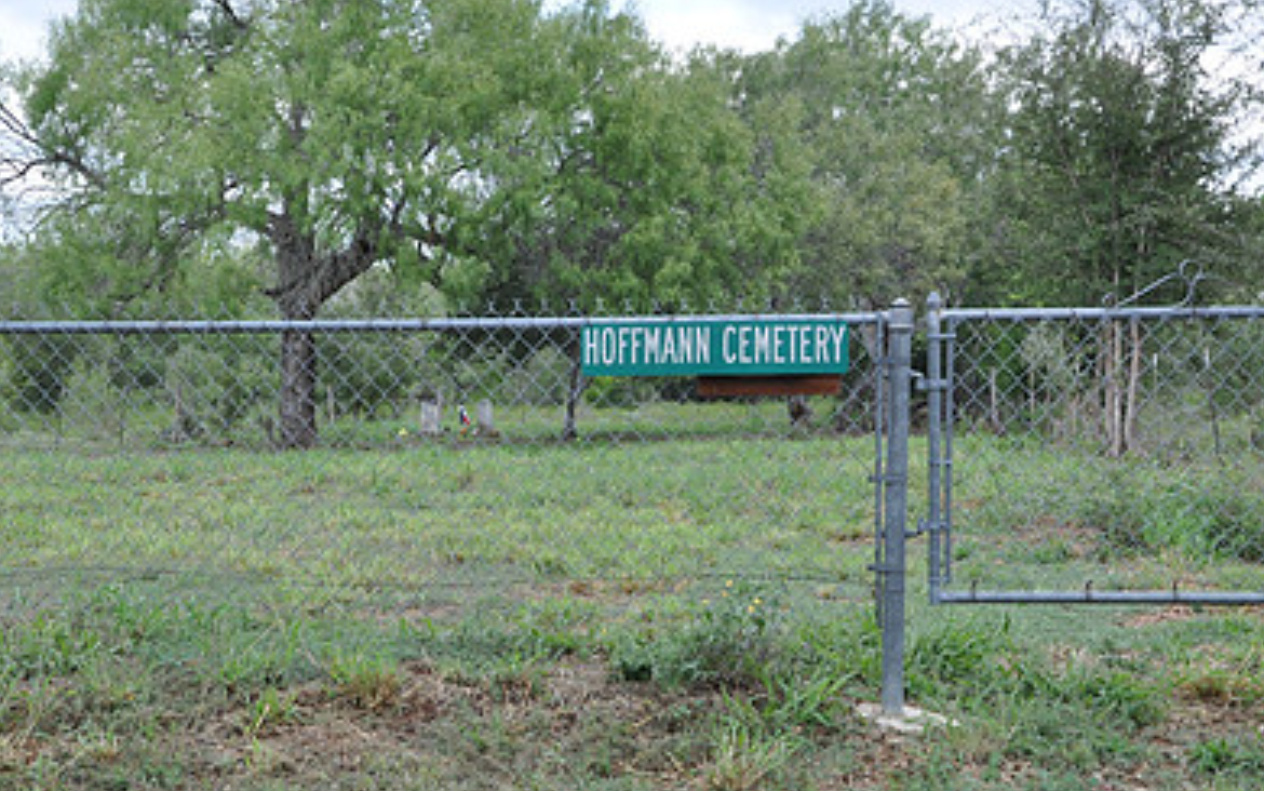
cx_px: 541
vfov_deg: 22.9
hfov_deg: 35.8
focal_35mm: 57
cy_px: 417
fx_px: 1956
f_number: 6.3
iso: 200
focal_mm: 25
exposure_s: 1/160
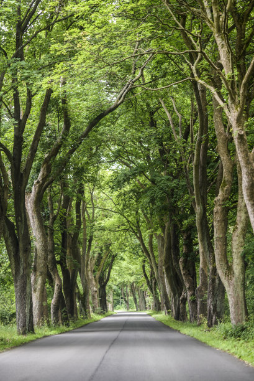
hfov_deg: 13.1
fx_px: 1109
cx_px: 127
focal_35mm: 105
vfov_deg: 19.4
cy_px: 190
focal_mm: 105
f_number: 2.5
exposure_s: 1/100
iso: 200
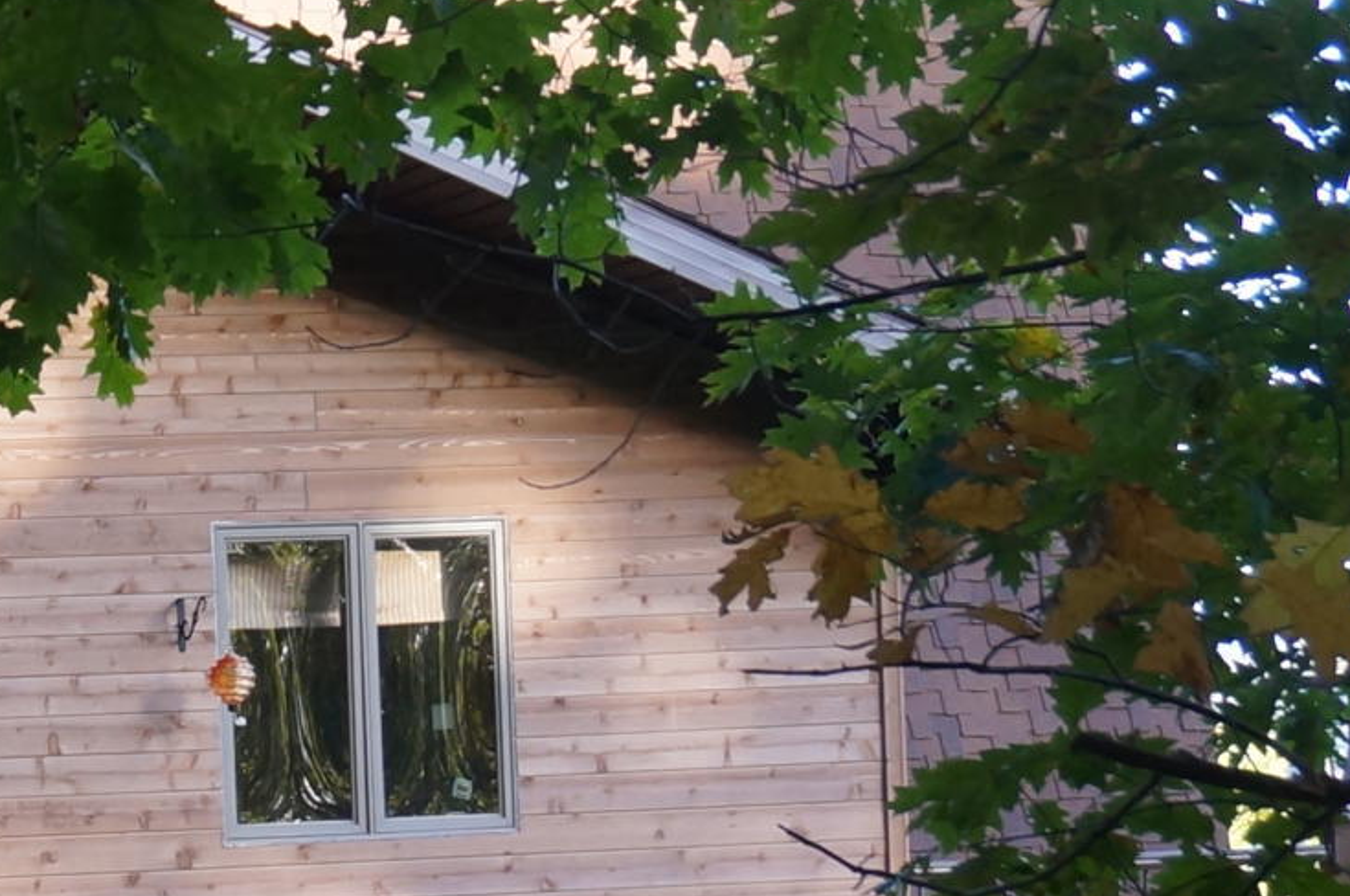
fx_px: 5731
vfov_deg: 8.9
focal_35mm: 153
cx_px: -843
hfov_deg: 12.6
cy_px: 866
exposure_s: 1/160
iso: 400
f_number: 4.5
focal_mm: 25
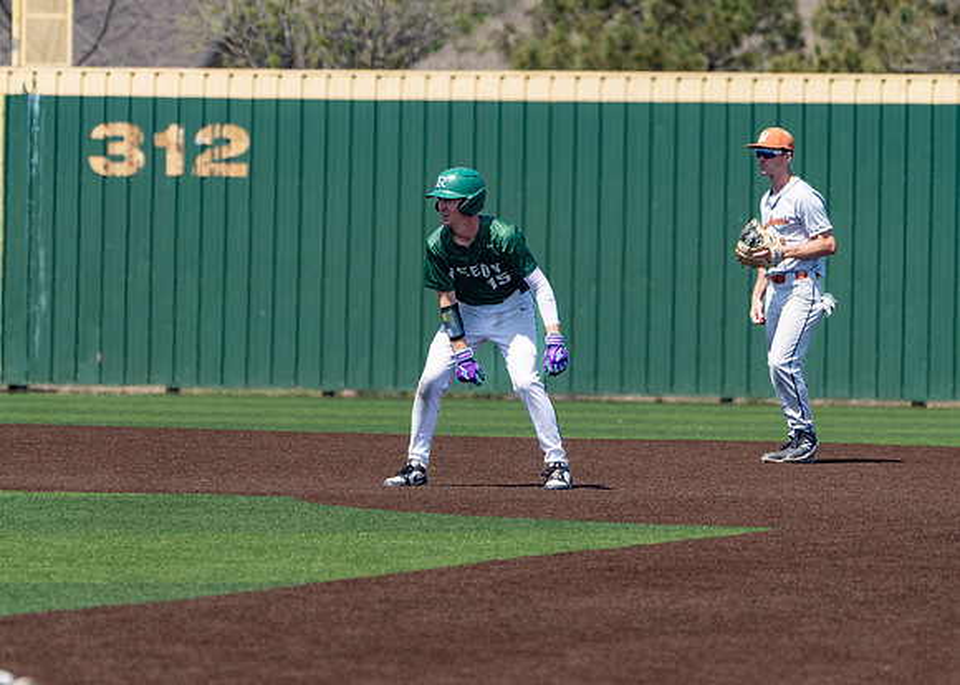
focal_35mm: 364
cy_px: 333
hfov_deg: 5.5
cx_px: 463
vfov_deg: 4.0
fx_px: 9927
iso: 800
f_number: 8
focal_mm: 337
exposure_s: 1/2500
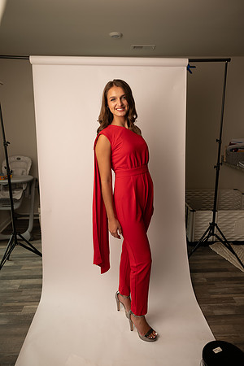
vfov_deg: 73.7
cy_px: 183
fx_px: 244
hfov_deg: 53.1
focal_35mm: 24
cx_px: 122
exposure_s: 1/160
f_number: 3.2
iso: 100
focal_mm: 24
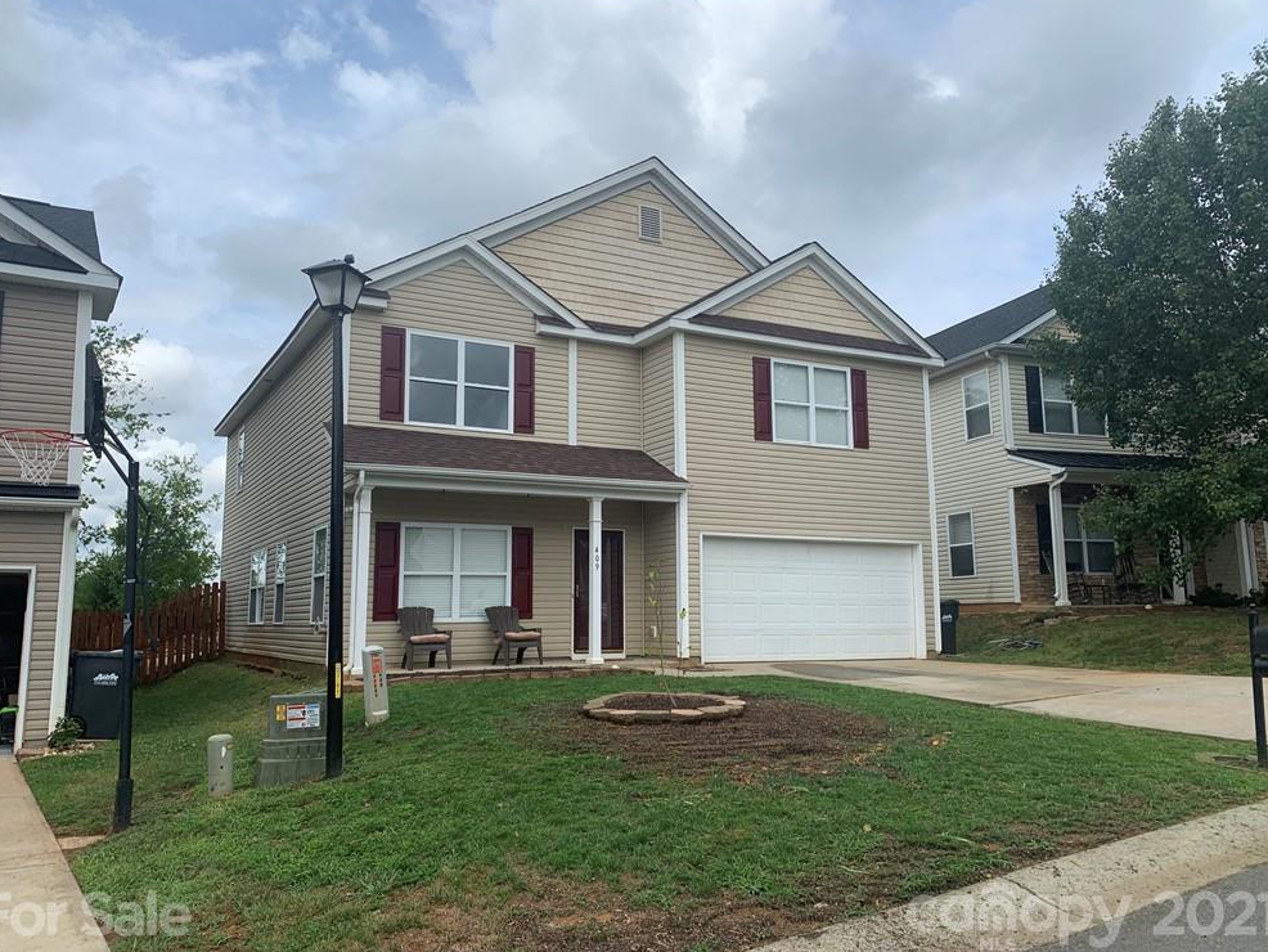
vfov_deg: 51.4
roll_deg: +0.9
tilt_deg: +6.7
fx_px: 989
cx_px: 630
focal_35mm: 27
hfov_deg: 65.3
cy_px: 482
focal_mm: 4.25
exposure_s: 1/2755
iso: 25
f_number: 1.8
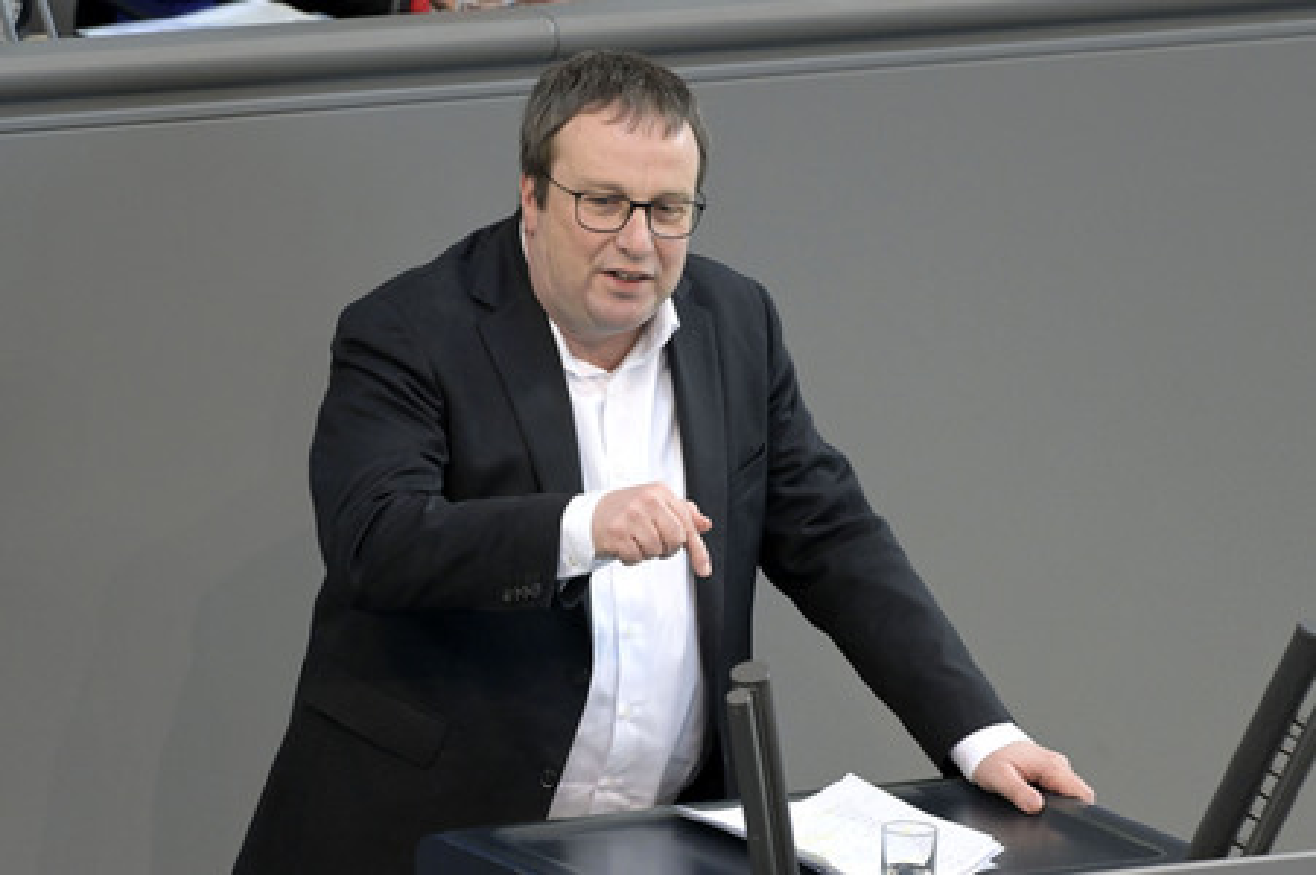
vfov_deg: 3.6
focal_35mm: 380
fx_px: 13881
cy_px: 438
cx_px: 658
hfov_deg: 5.4
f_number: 5.6
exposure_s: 1/400
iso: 8000
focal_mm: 380
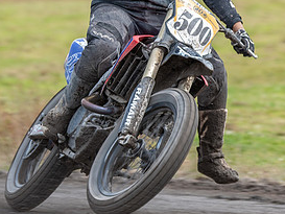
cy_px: 98
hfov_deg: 2.3
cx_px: 172
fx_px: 7051
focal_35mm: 856
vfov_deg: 1.7
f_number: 5.6
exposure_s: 1/400
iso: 200
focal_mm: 310
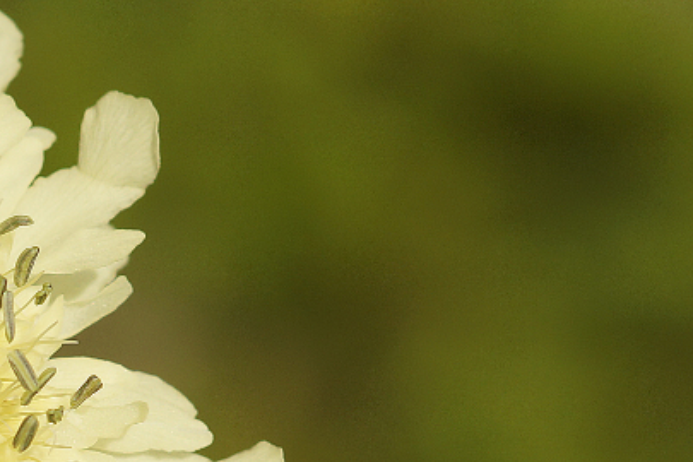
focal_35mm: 444
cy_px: 575
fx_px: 8546
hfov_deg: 4.6
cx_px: -190
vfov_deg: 3.1
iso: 100
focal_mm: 100
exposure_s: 1/800
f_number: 5.6
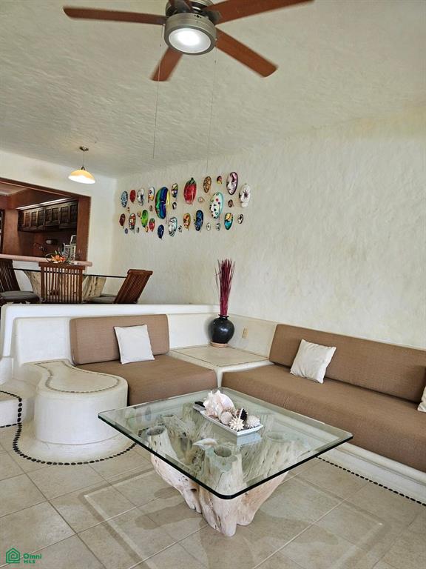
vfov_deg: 73.9
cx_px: 213
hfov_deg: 58.9
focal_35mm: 23
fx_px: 377
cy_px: 284
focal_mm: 6.3
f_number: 1.7
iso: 400
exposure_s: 1/170
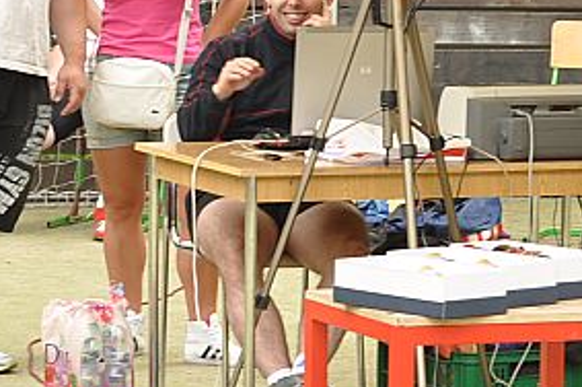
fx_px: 3423
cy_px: 38
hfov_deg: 9.7
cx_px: 290
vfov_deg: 6.5
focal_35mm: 212
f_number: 7.1
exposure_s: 1/100
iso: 250
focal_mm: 50
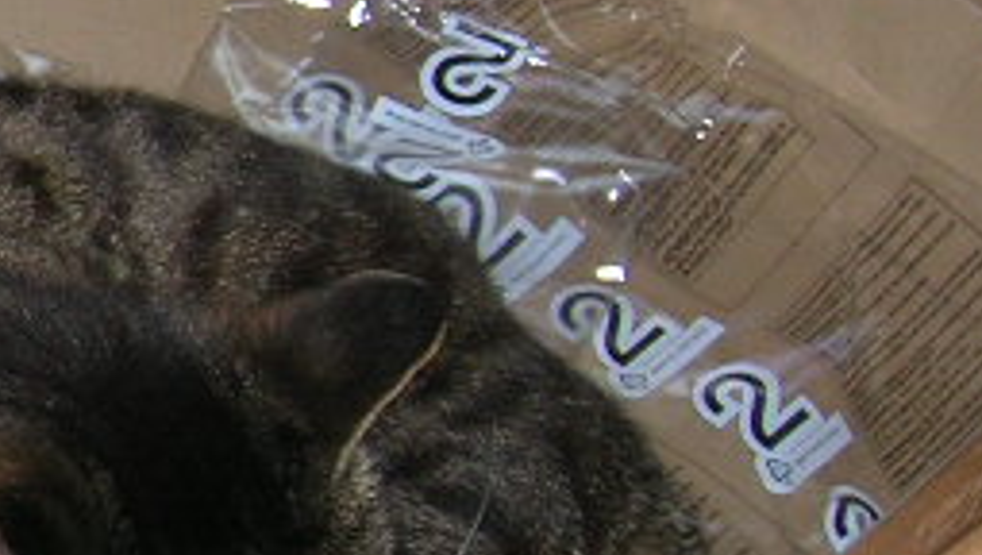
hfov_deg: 10.0
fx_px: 5239
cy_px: 247
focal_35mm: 201
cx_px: -940
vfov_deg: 6.1
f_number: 3.2
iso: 55
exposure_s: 1/60.1
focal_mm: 7.7
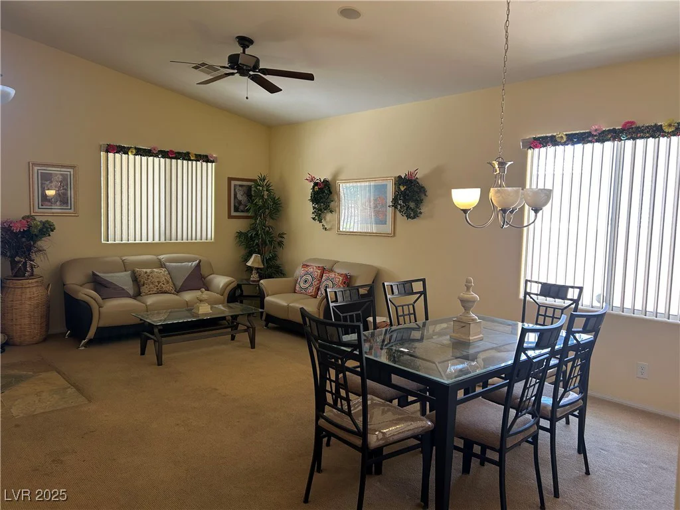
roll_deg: -1.5
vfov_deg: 53.1
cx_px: 340
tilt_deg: -3.8
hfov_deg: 67.3
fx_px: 511
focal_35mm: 26
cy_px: 255
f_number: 1.5
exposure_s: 1/60
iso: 100
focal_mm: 5.7
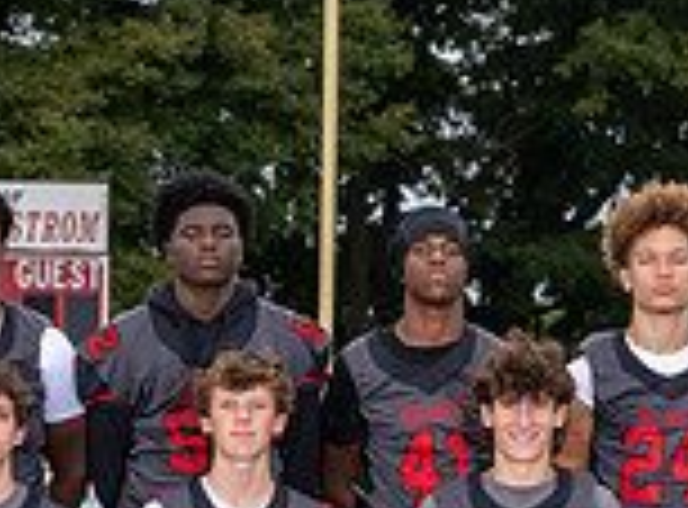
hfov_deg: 5.4
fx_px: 7254
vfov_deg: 4.0
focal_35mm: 367
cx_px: 14
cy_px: 703
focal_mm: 88
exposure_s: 1/250
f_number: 8
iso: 250
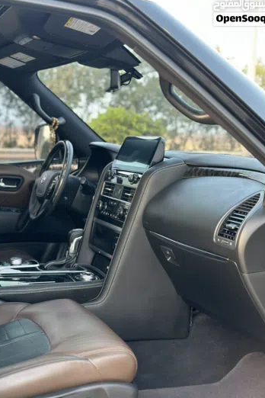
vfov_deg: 38.9
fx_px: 563
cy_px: 199
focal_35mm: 51
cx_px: 120
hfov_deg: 26.5
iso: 200
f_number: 1.78
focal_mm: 6.86
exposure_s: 1/60
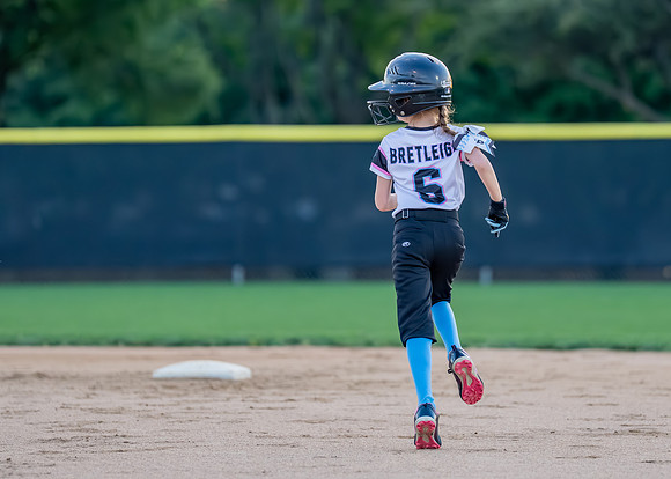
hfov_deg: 6.3
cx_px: 367
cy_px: 196
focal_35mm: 322
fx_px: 6130
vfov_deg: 4.5
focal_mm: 200
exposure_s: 1/2000
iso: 1600
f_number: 2.8
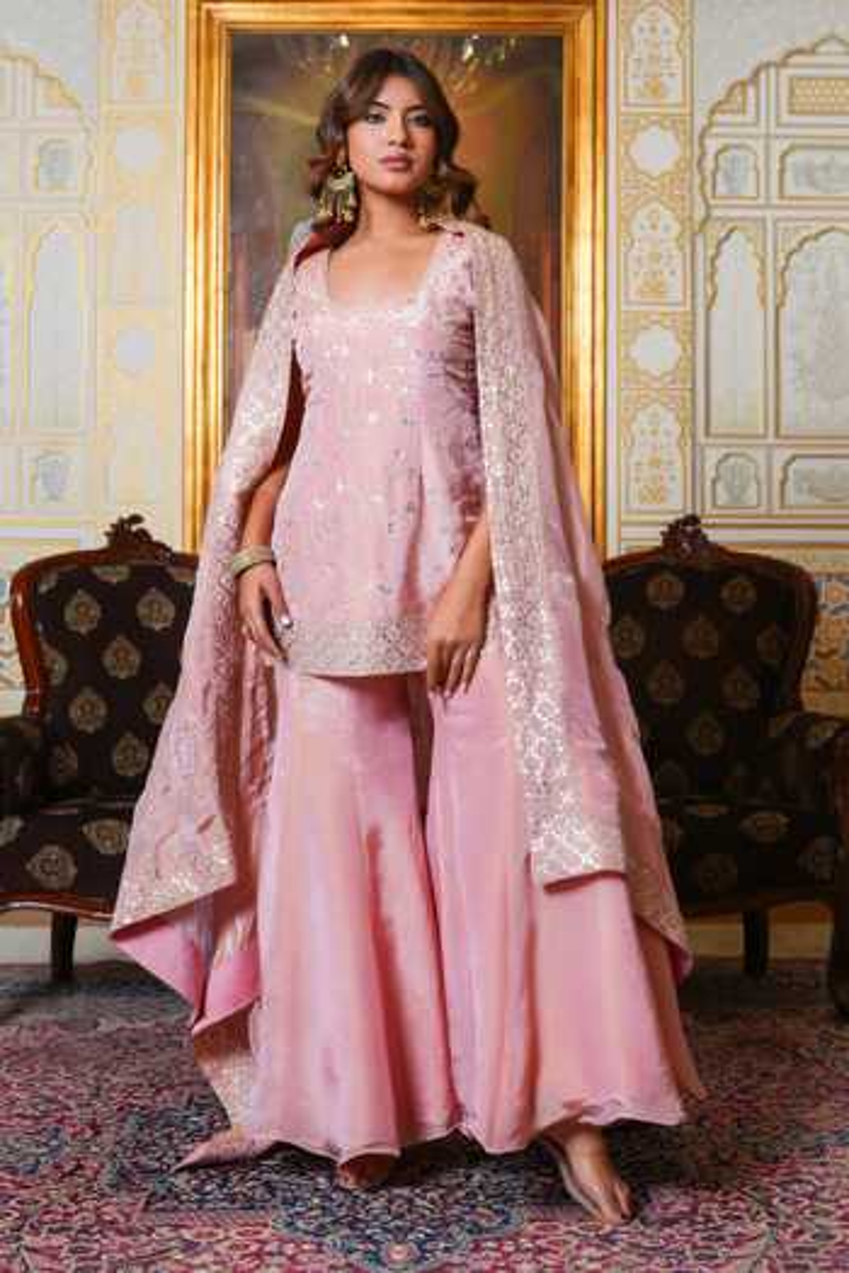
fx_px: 1026
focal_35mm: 29
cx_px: 424
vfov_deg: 63.7
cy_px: 636
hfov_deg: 45.0
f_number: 4.5
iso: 100
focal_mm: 29
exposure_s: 1/160
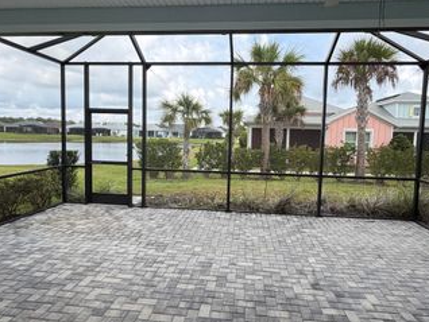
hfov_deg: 76.3
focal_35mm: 22
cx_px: 223
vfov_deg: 61.1
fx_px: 273
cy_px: 153
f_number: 2.2
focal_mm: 2.22
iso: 40
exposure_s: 1/531
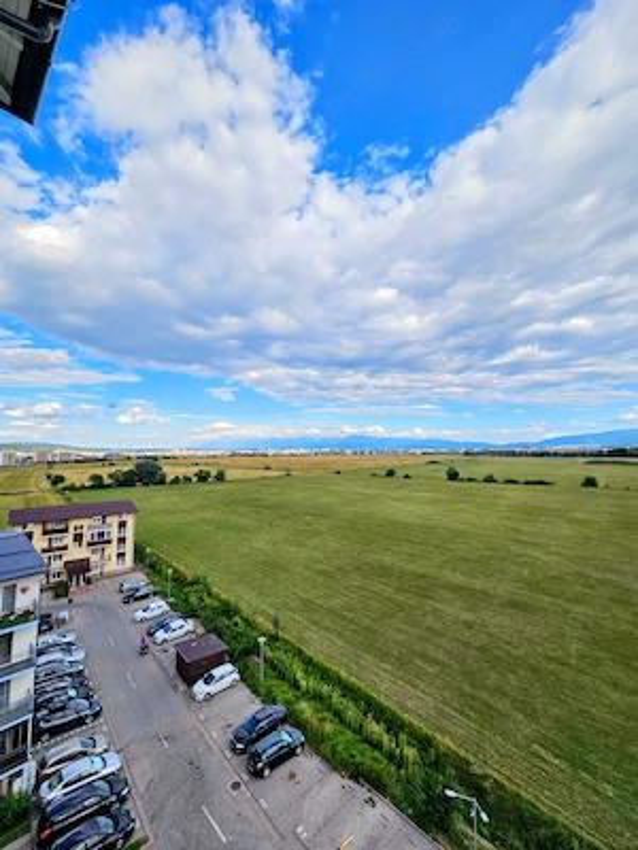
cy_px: 425
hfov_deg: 89.9
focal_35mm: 13
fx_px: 319
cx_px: 319
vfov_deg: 106.2
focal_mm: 2.2
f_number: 2.2
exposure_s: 1/1930
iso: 50
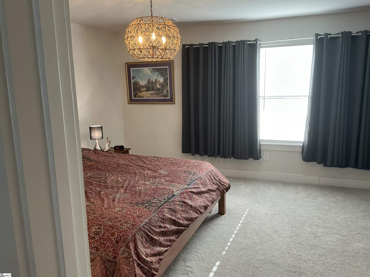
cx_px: 185
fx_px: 299
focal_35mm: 28
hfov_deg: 63.4
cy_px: 138
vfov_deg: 49.7
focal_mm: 3
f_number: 1.8
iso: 50
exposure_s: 1/60
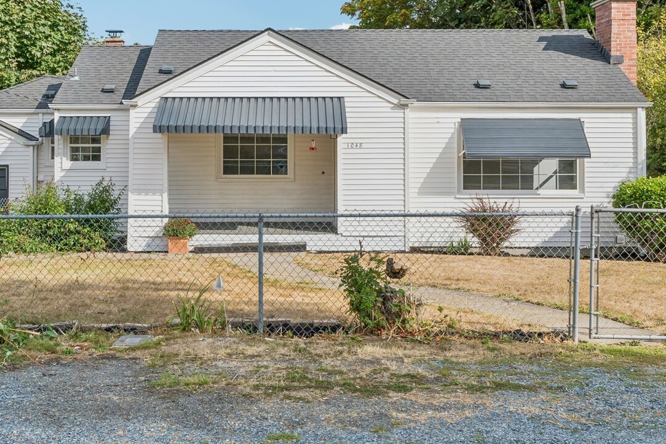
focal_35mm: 47
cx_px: 316
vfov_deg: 28.4
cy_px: 141
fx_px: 869
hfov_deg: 41.9
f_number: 9
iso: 250
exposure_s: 1/400
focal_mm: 20
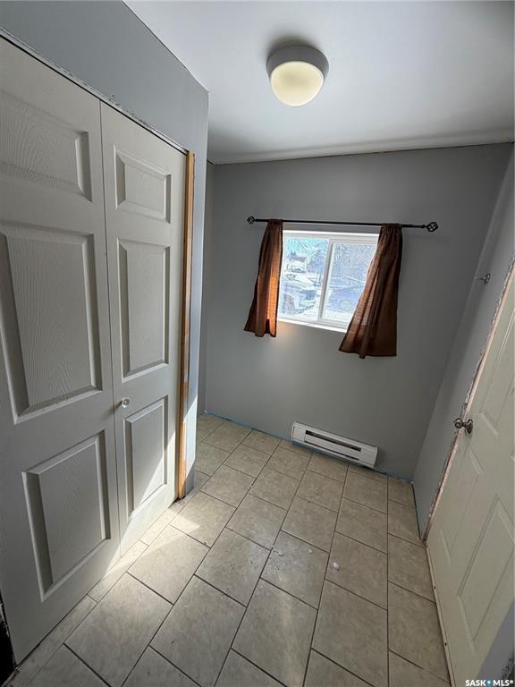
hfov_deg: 85.7
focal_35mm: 14
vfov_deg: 102.1
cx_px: 258
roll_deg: -6.0
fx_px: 278
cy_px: 344
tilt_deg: -14.7
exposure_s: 1/182
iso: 50
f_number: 2.2
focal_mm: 2.22
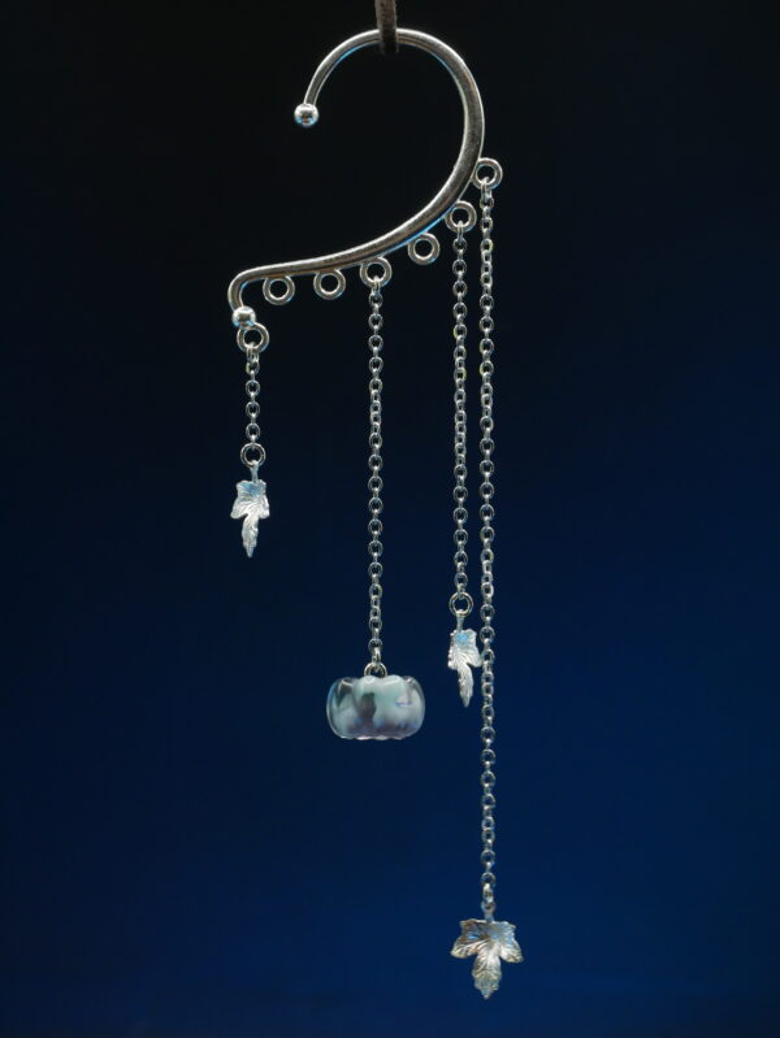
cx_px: 390
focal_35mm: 60
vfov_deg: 32.2
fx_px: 1801
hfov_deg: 24.4
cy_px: 519
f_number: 6.3
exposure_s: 1/60
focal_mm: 30
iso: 800
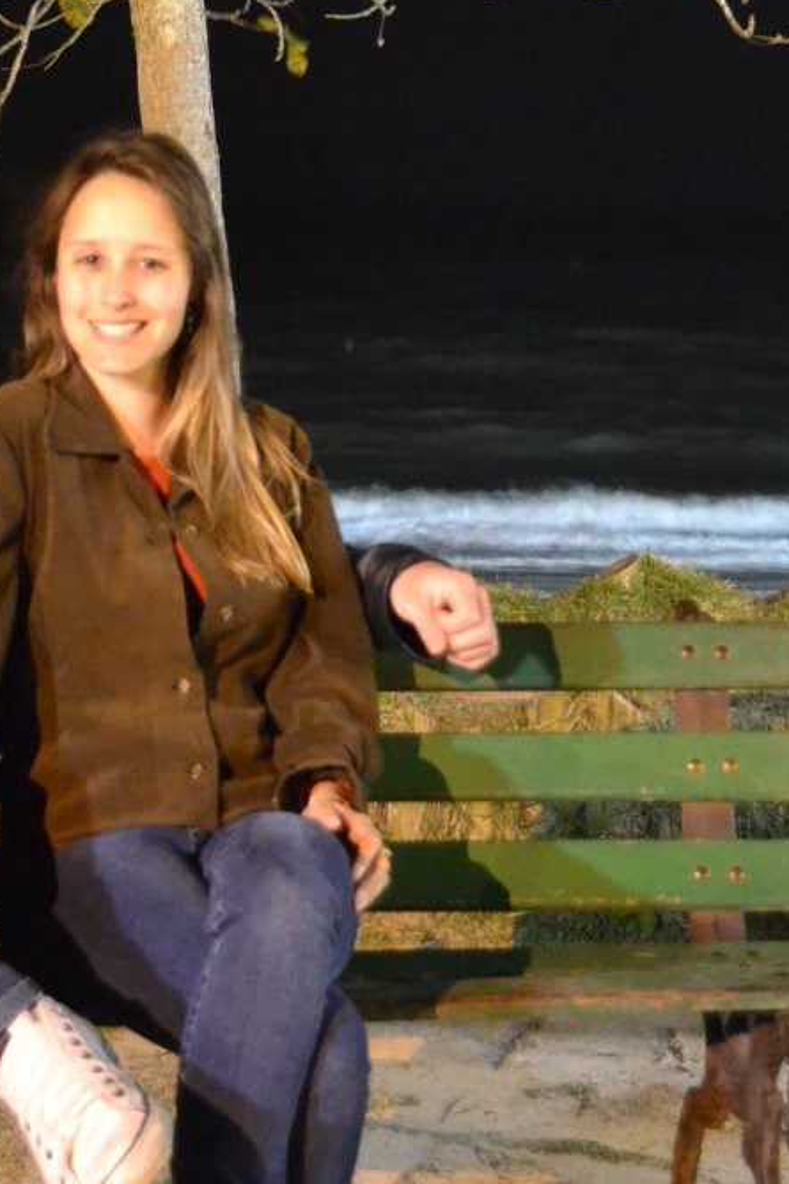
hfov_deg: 13.1
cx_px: 152
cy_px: 64
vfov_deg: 19.2
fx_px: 3427
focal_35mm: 104
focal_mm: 29
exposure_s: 1/1.3
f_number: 4.5
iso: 3200
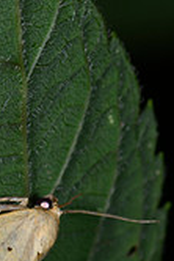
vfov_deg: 1.8
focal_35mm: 1136
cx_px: -5
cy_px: 167
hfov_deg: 1.2
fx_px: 8218
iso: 64
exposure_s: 1/250
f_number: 14
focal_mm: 105
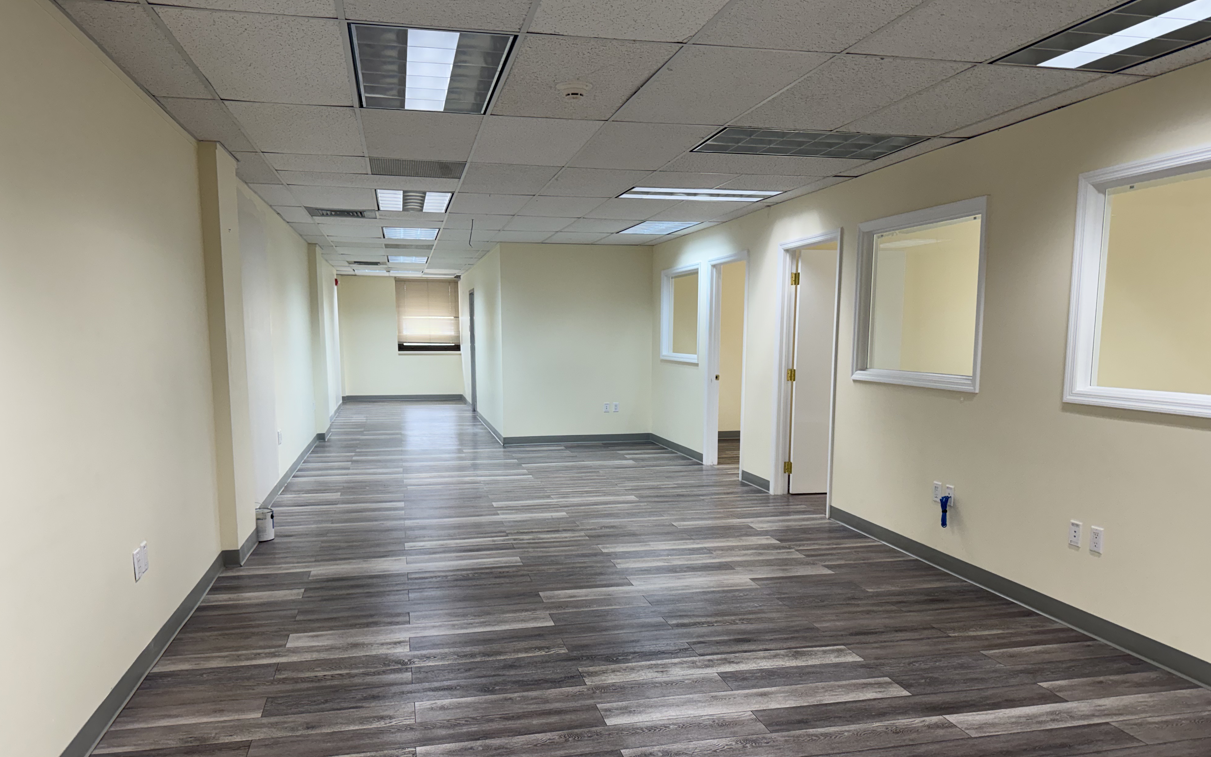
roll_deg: +1.2
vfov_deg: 47.4
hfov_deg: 70.4
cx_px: 596
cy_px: 442
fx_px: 858
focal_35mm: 26
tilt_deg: -7.7
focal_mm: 6.76
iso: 160
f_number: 1.78
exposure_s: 1/120
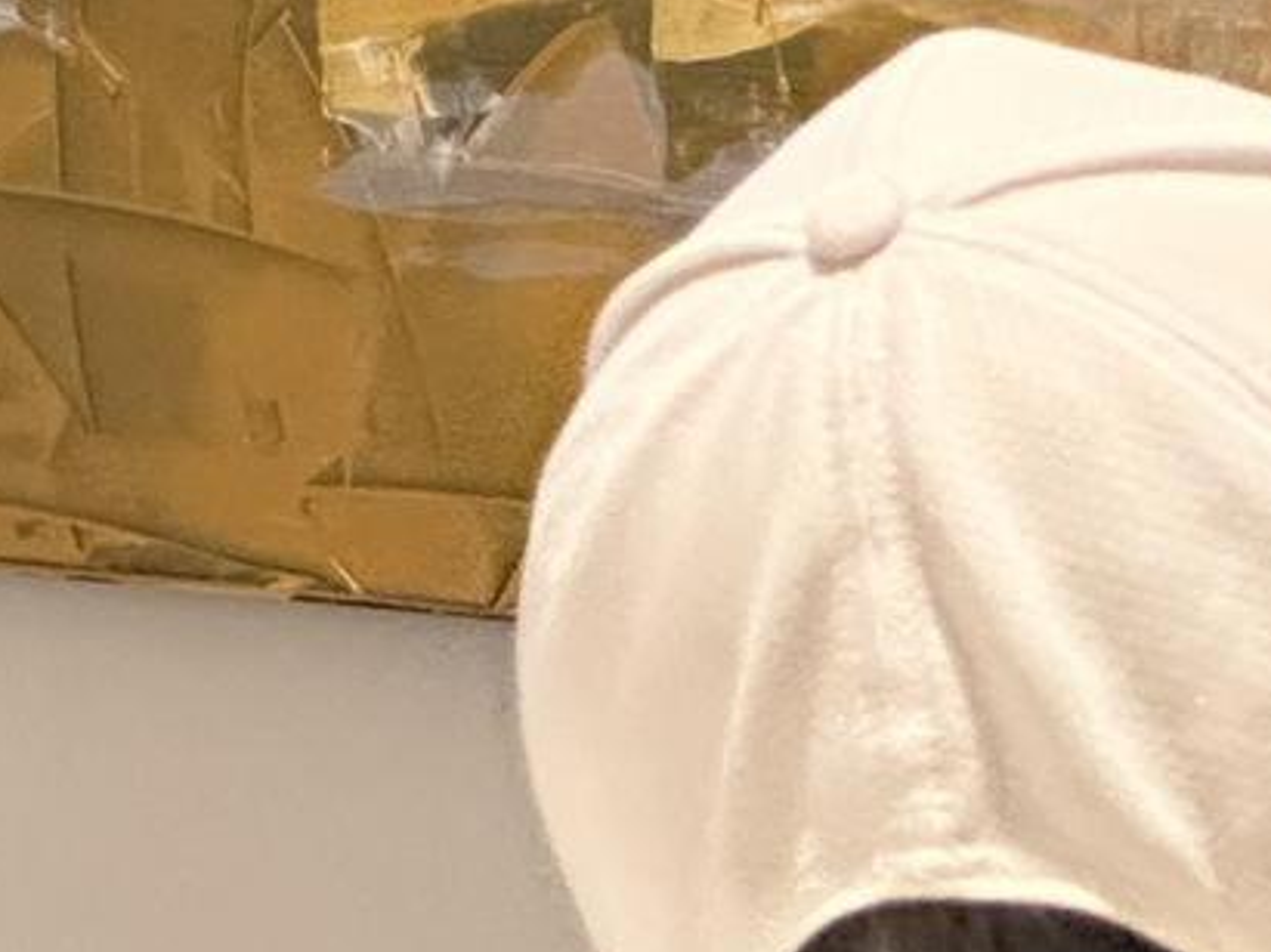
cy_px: -158
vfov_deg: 4.0
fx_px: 13765
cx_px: -241
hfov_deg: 5.3
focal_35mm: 375
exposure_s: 1/60
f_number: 2.8
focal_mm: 9
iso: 250
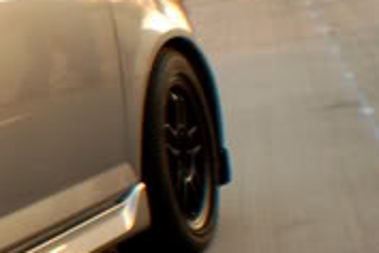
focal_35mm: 271
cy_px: 144
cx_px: -430
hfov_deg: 7.3
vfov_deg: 5.1
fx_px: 2853
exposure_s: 1/125
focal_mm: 40
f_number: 5.6
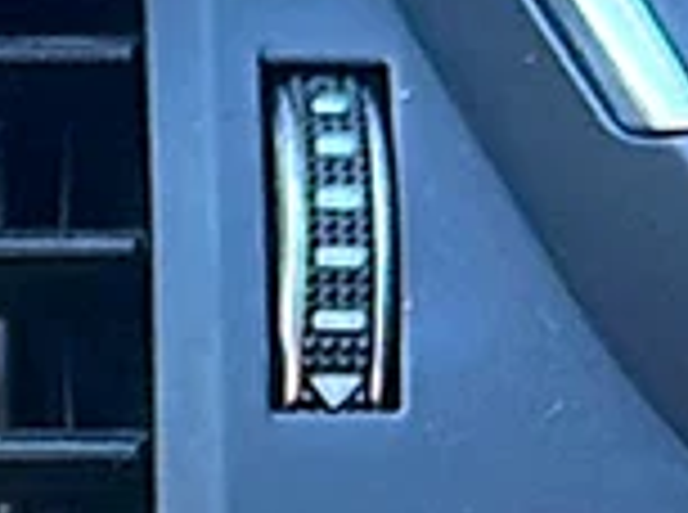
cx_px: -234
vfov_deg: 7.5
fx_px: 3728
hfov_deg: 10.3
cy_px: 1051
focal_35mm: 188
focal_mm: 6.86
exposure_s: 1/471
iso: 80
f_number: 1.78
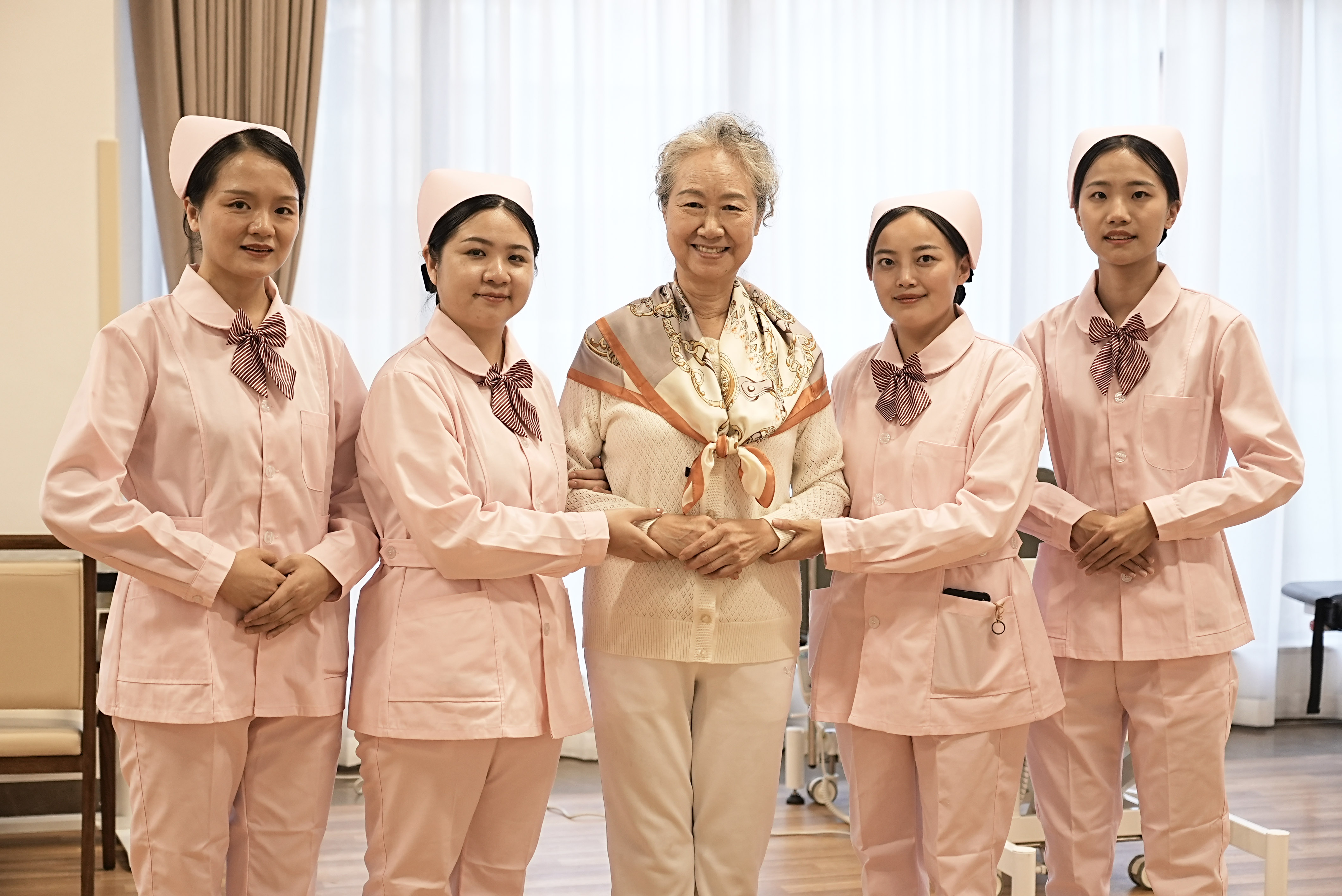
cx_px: 671
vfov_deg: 21.9
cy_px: 448
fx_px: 2312
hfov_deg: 32.4
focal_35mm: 62
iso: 2000
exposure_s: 1/100
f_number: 4
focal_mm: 62
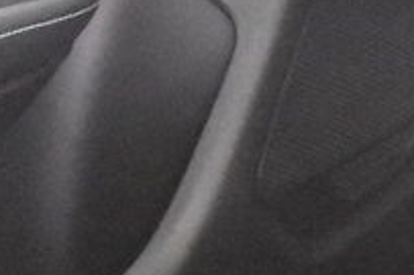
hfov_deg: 8.3
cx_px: 985
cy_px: -184
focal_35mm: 227
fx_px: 2608
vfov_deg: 6.0
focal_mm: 24
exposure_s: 1/30
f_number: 3
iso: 12800
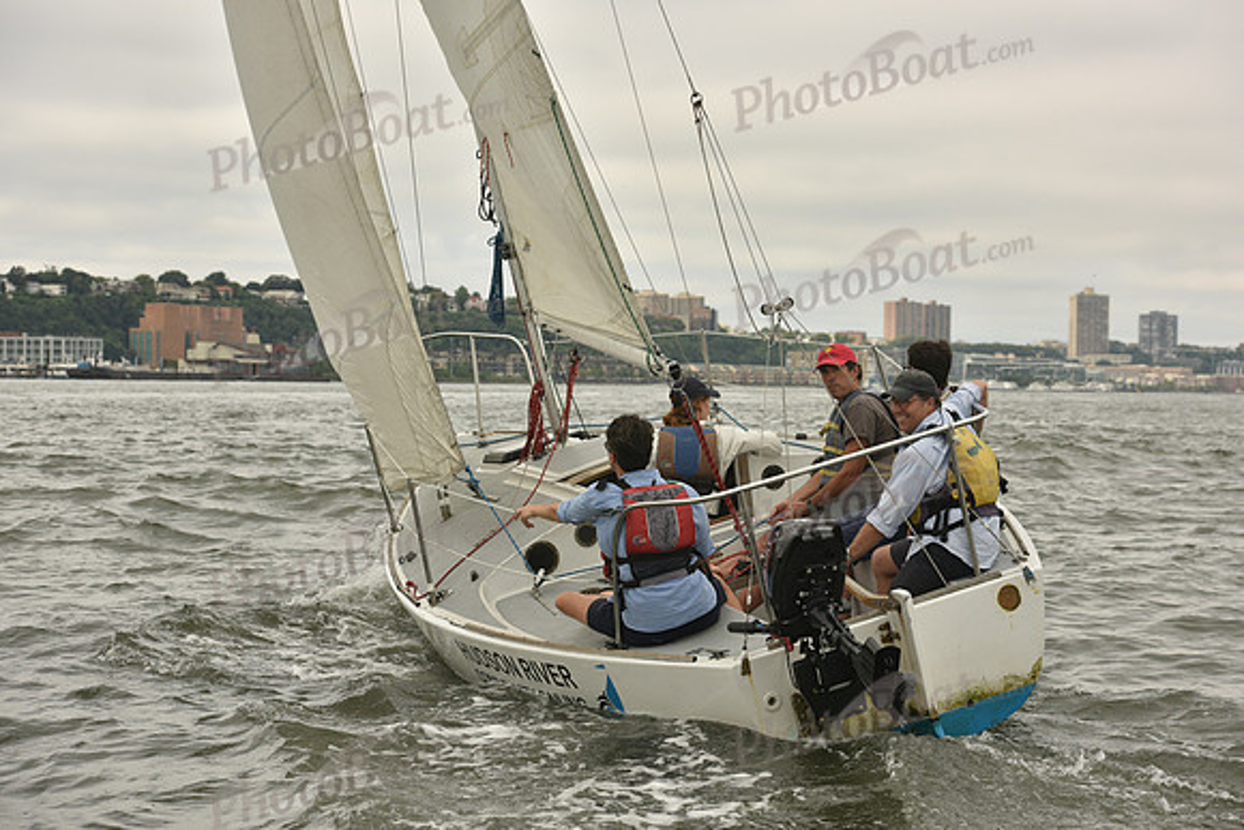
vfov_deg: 19.5
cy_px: 415
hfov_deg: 28.8
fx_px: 2419
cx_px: 622
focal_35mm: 70
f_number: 7.1
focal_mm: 70
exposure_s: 1/1250
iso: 320
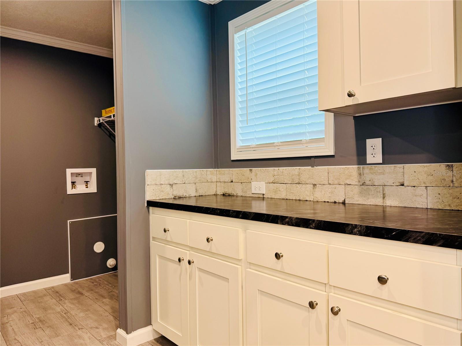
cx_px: 231
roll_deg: +1.5
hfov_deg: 71.6
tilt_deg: -0.9
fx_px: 320
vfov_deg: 56.8
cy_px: 173
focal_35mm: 24
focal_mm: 6.76
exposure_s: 1/120
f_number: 1.78
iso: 100
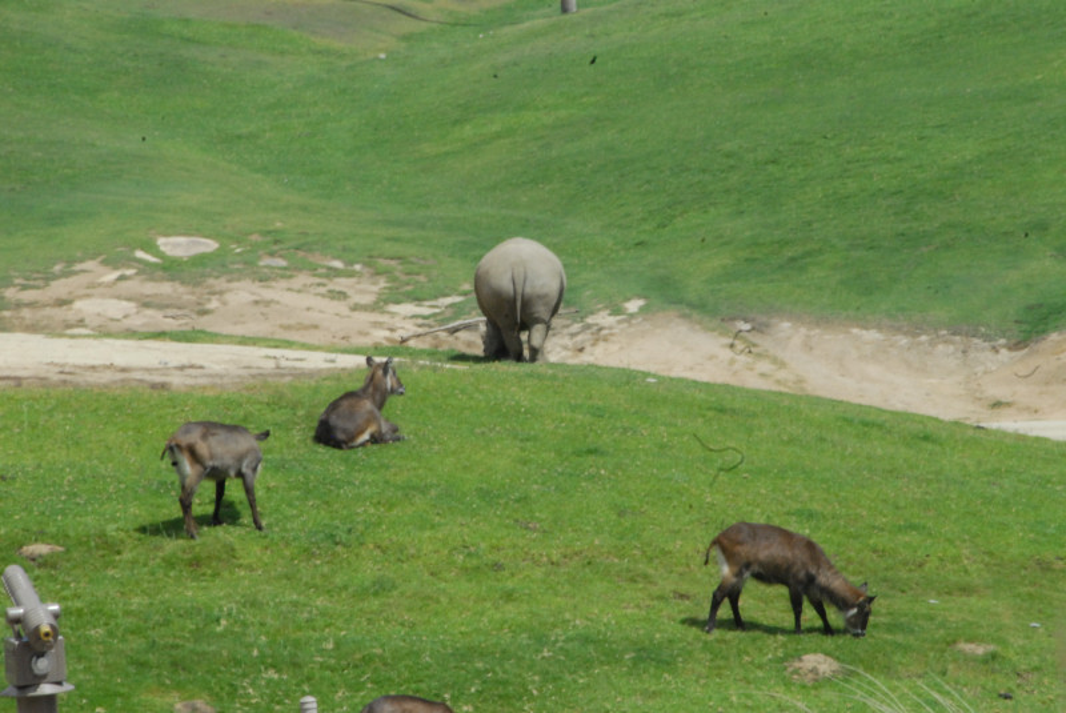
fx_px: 8891
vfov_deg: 4.6
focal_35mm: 300
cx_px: 533
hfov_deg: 6.9
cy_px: 356
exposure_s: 1/125
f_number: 36
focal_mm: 200
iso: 1100
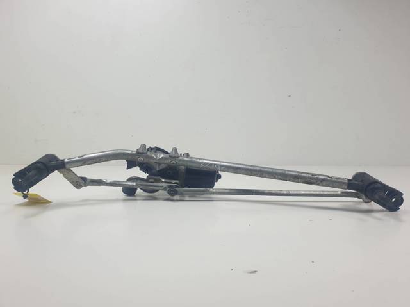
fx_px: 308
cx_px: 205
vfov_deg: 53.0
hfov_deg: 67.3
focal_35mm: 26
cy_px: 154
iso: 50
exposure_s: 1/261
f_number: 2.4
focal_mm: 4.3
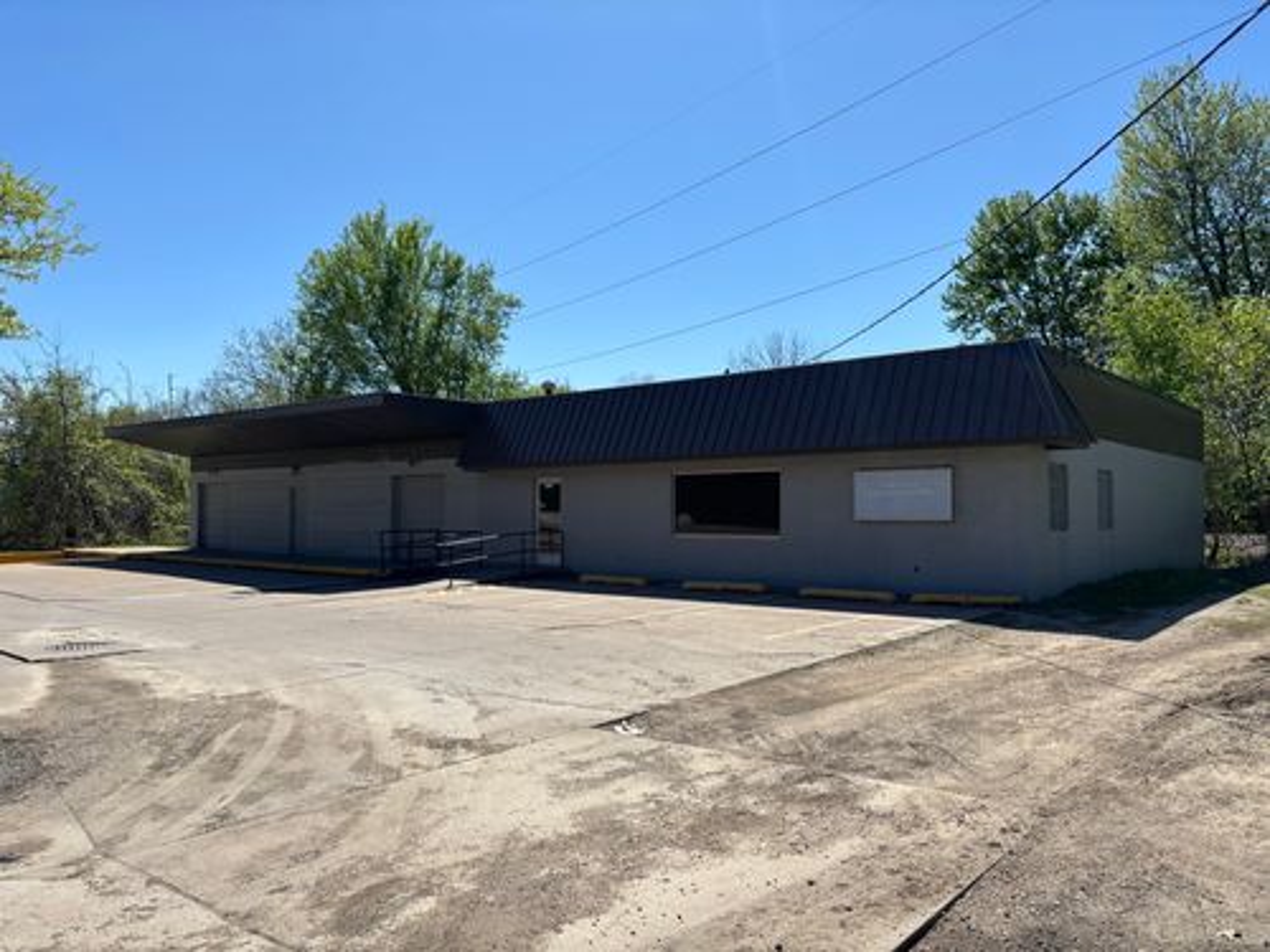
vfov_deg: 53.1
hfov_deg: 67.3
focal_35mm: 26
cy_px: 476
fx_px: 954
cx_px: 635
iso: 50
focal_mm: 5.96
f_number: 1.6
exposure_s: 1/4425
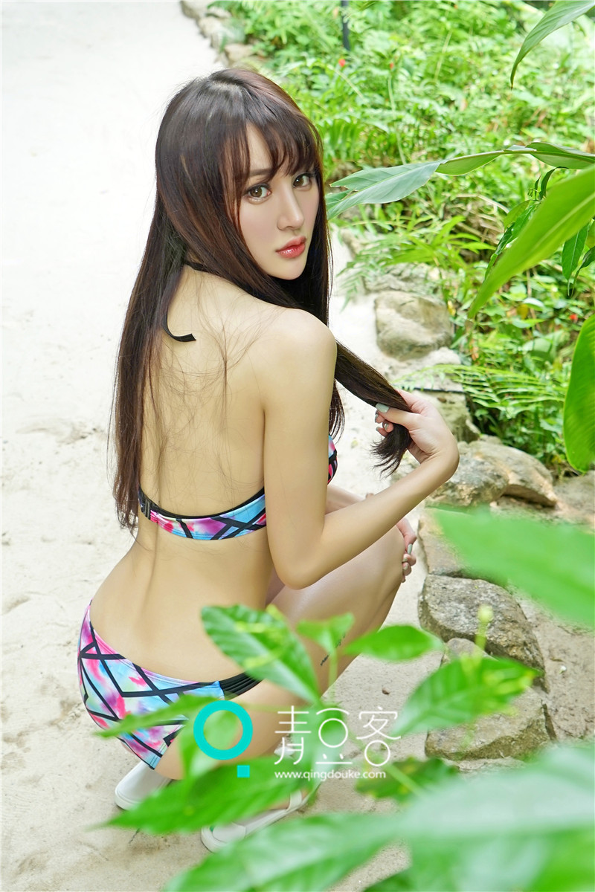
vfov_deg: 42.7
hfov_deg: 29.2
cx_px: 298
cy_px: 446
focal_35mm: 46
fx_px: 1140
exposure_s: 1/60
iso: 125
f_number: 4
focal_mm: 31
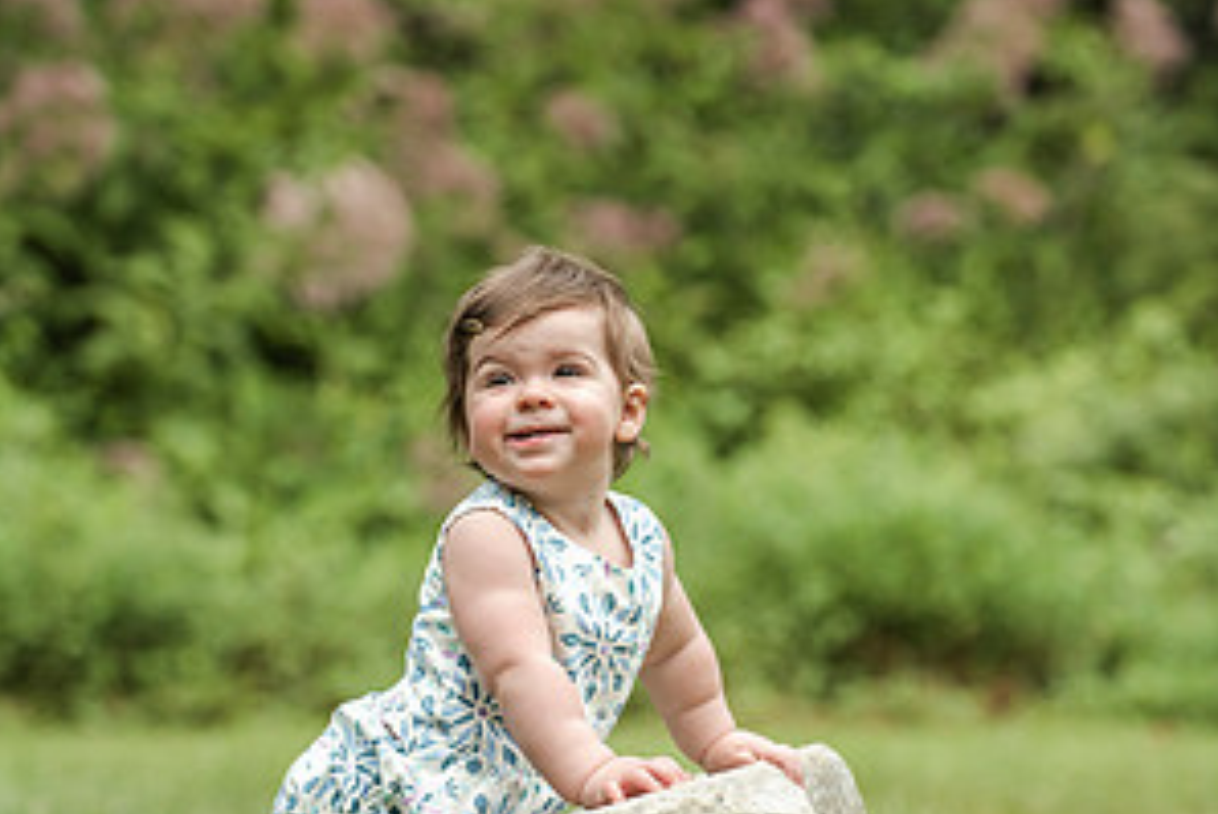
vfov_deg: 6.7
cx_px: 609
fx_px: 6905
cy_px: 577
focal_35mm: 204
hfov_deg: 10.1
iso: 640
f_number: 4
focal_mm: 135
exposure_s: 1/3200
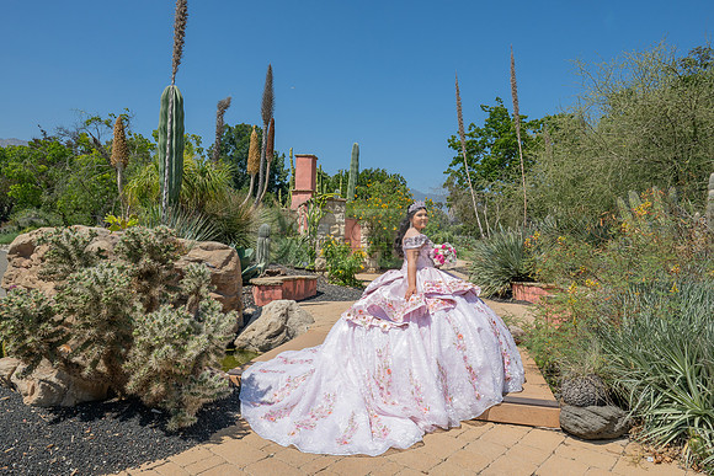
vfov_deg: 53.2
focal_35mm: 24
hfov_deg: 73.7
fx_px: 476
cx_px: 357
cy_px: 238
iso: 200
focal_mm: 24
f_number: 16
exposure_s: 1/200
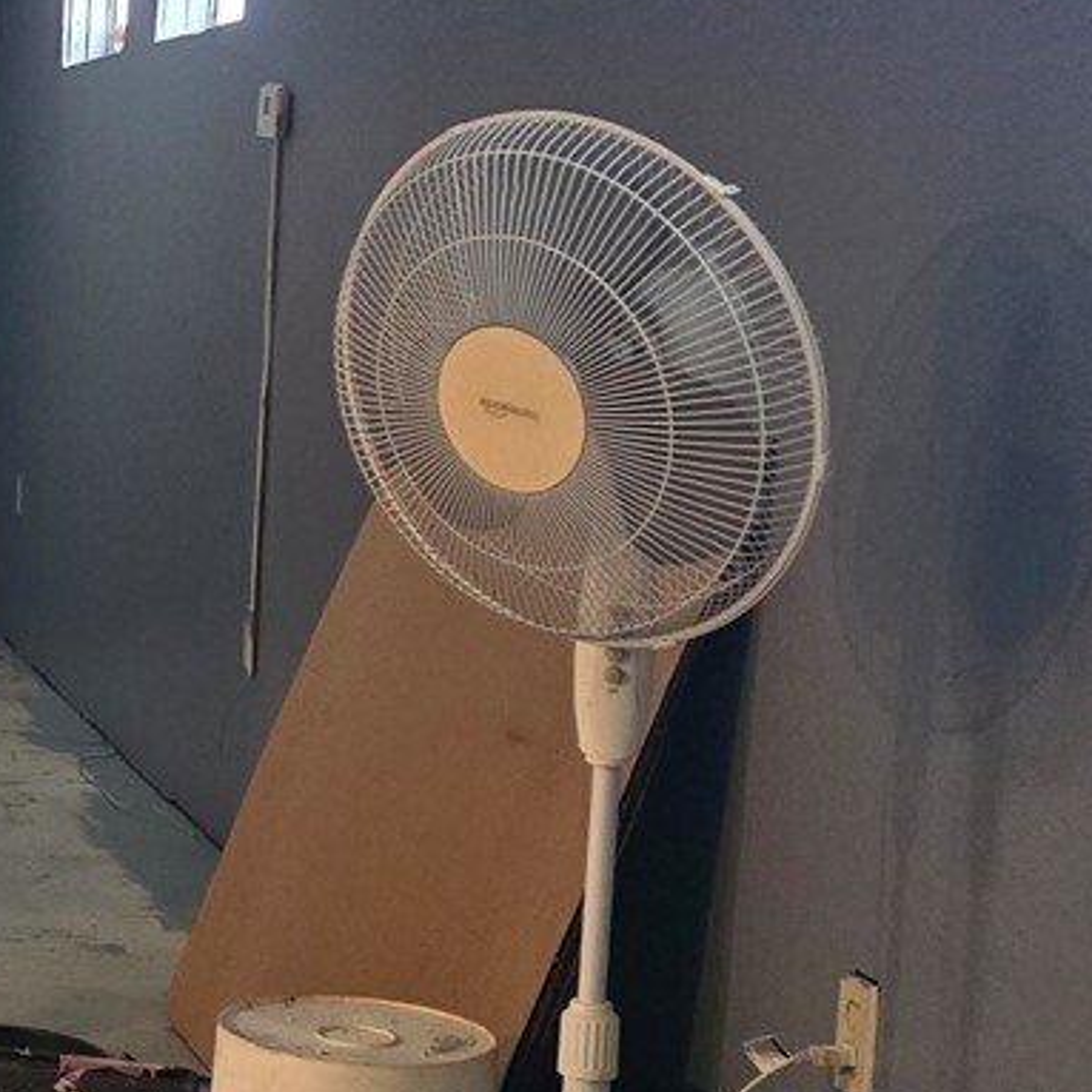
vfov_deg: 20.4
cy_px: 676
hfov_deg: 18.0
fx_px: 3034
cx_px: -584
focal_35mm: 85
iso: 1250
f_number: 1.7
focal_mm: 6.3
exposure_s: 1/60
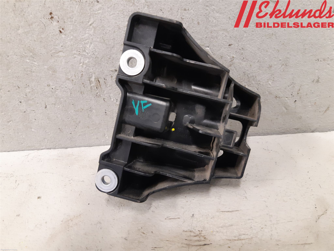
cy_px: 126
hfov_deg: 67.3
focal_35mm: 26
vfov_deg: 53.1
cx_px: 167
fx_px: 251
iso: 250
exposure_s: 1/33
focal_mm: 3.93
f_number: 1.7
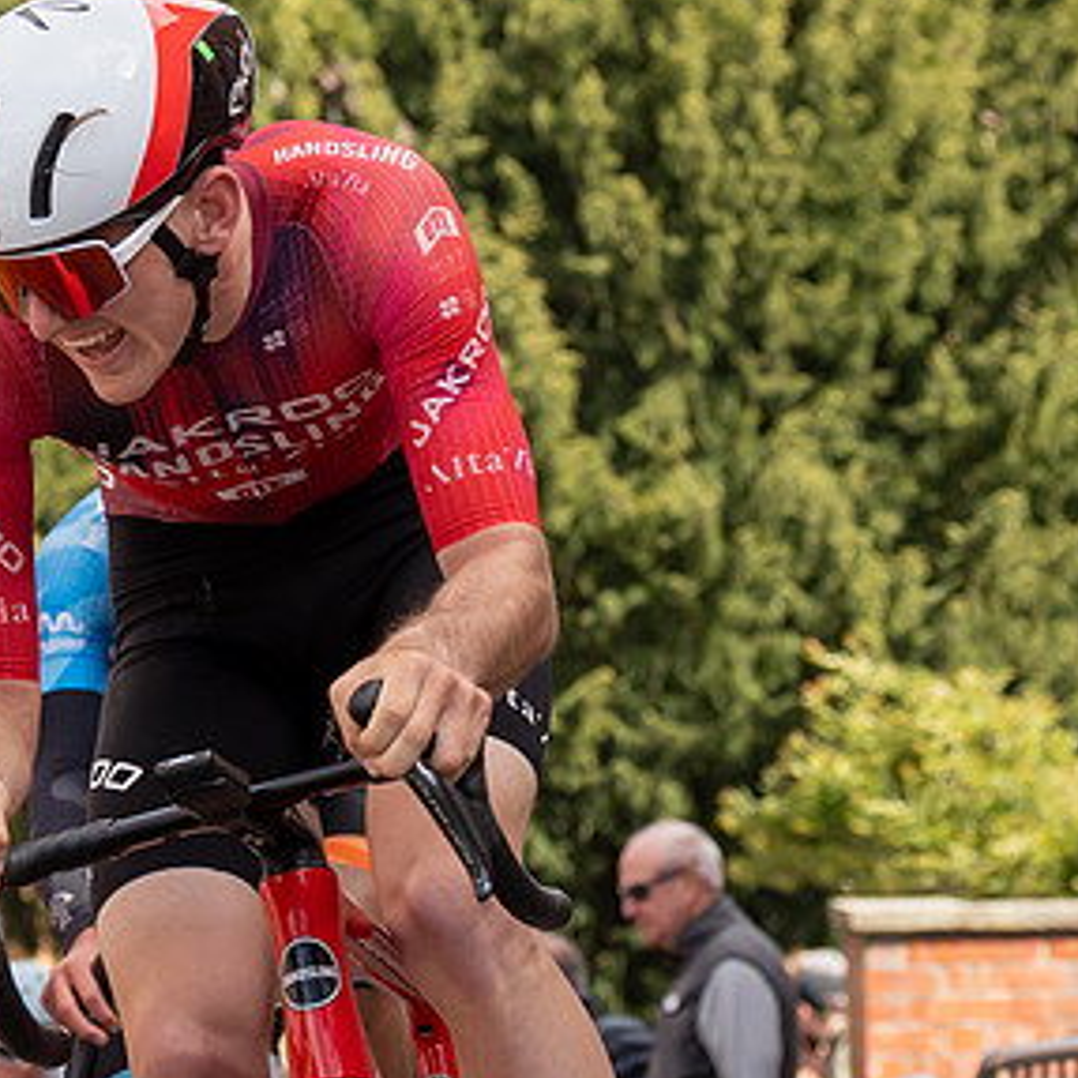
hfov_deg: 6.3
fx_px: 9865
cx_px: 387
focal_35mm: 280
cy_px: -23
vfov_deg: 6.2
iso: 250
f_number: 5
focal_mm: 70
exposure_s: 1/1000
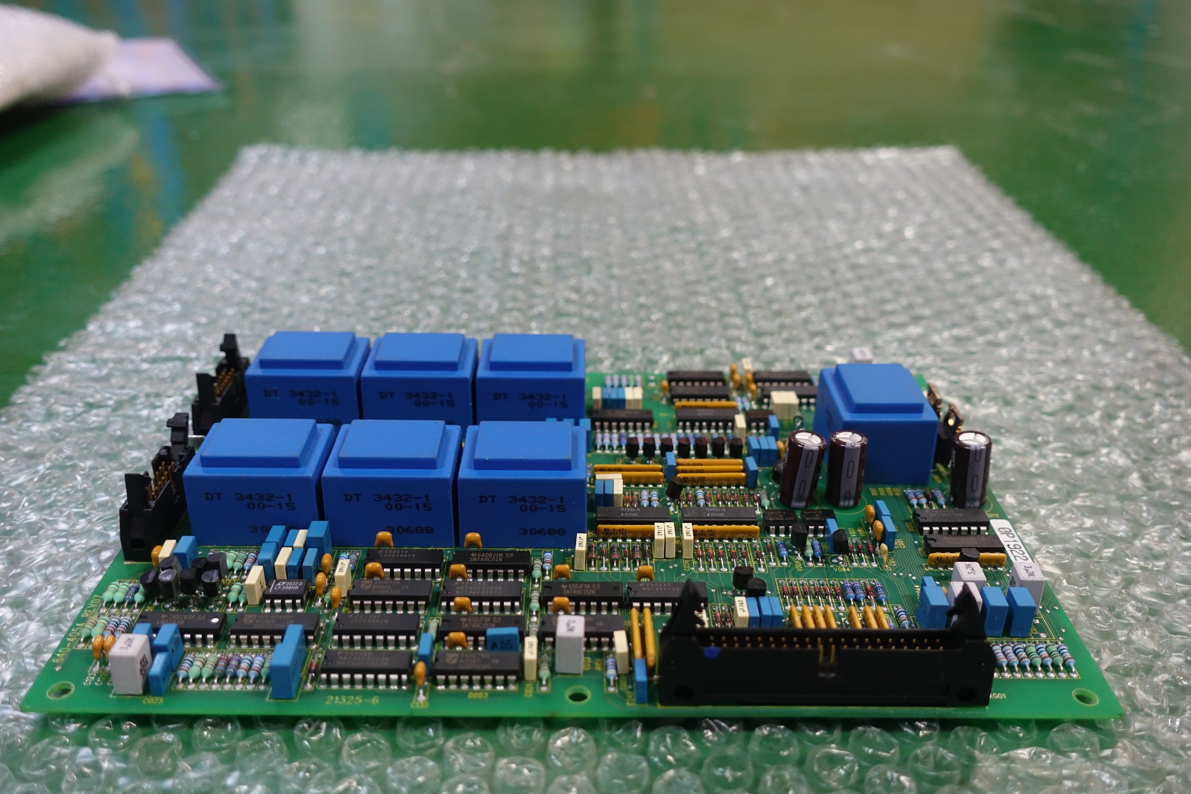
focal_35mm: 33
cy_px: 397
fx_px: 1092
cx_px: 596
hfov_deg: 57.2
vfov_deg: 40.0
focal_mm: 11.93
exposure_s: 1/30
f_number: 2.8
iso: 800
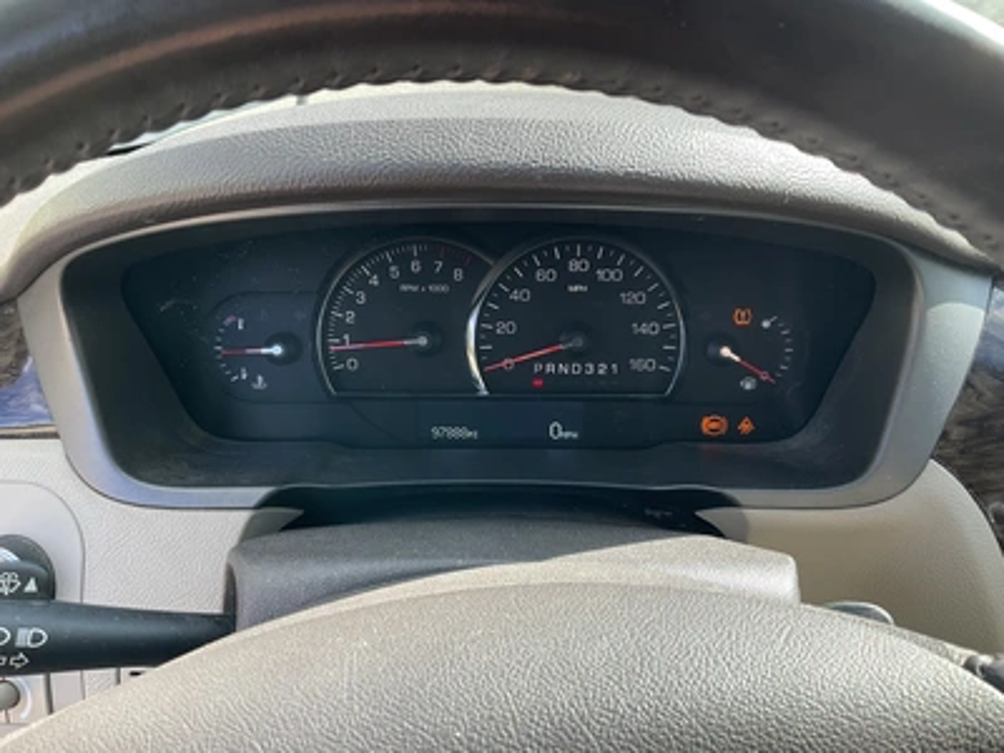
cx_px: 502
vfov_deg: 48.2
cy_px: 376
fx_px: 841
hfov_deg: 61.7
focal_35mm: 29
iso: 25
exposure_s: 1/180
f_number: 1.8
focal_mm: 3
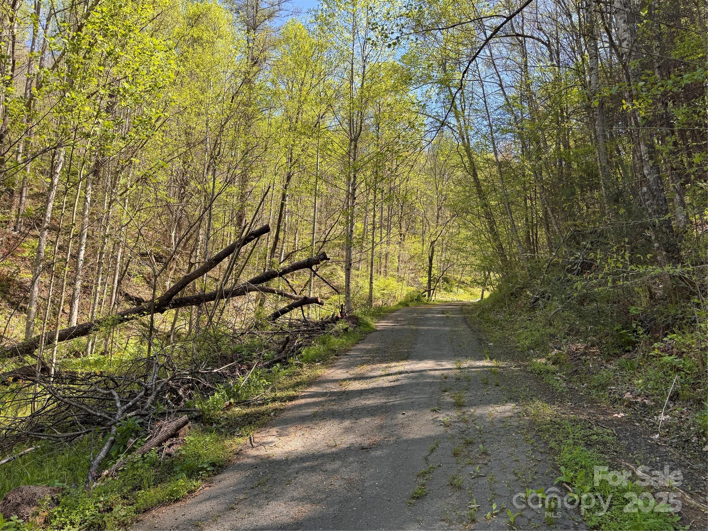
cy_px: 266
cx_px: 354
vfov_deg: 56.8
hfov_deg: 71.6
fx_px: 491
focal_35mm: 24
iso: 80
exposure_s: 1/912
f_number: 1.78
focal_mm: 6.76
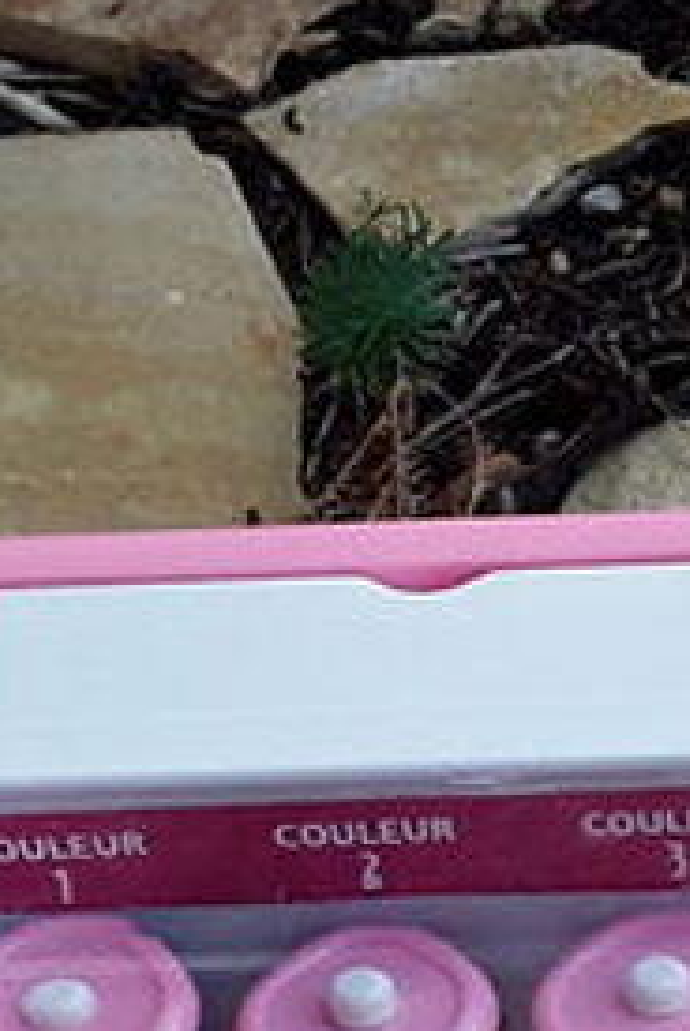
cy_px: 924
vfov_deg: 14.9
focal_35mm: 136
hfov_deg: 9.8
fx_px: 3900
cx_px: 1028
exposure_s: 1/317
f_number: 1.9
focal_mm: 2.91
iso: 40
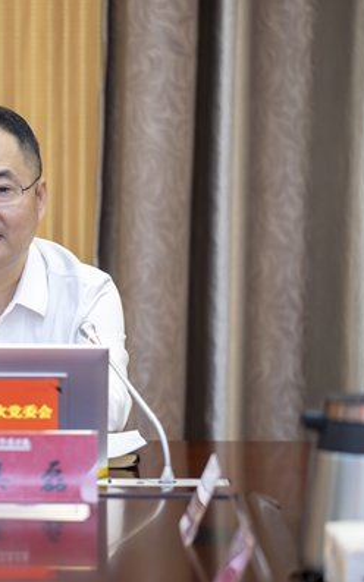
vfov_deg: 6.8
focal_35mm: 308
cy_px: 290
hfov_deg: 4.3
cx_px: 1
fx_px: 4890
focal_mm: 200
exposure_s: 1/160
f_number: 2.8
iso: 1000
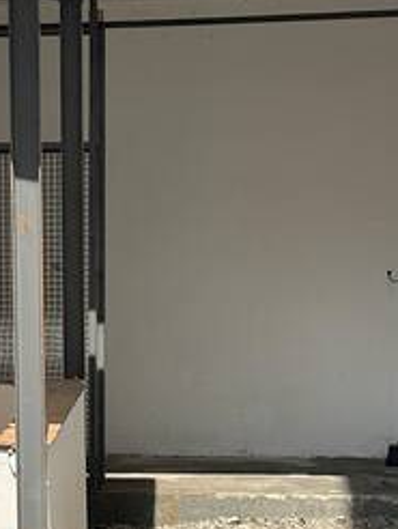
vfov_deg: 17.1
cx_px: 52
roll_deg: -0.1
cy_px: 432
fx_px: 1745
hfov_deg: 12.9
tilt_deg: -6.6
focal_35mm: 114
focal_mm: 5.7
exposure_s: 1/3968
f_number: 1.5
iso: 50
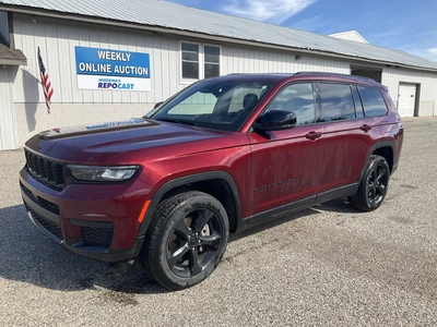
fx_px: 366
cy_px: 164
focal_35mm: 29
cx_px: 218
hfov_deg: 61.7
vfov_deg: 48.2
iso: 25
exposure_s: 1/482
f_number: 1.8
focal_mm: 3
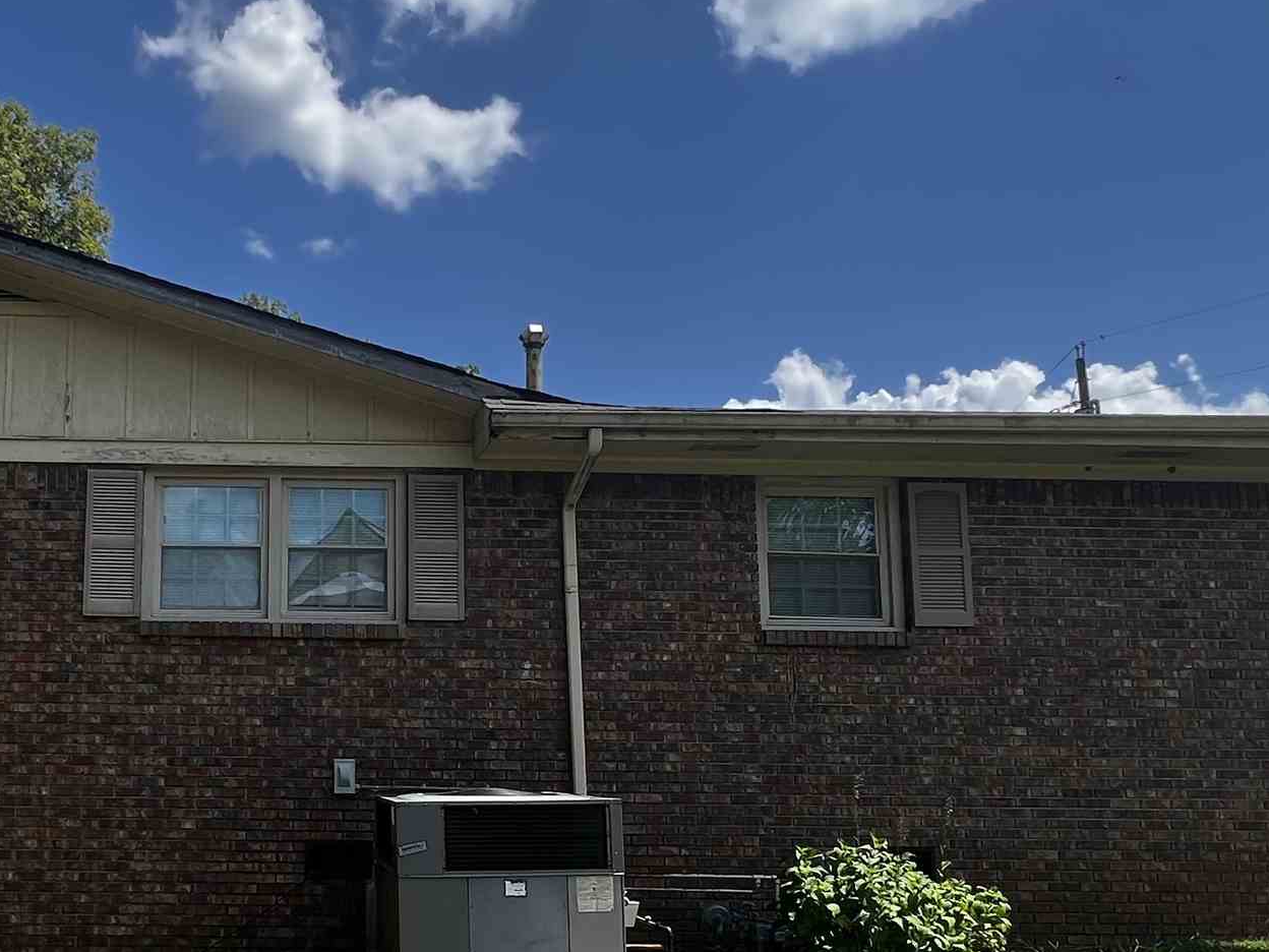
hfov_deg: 53.4
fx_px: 1173
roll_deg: -0.4
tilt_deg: +6.4
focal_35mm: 32
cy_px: 630
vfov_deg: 43.6
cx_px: 273
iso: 32
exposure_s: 1/834
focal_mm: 1.57
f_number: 1.8
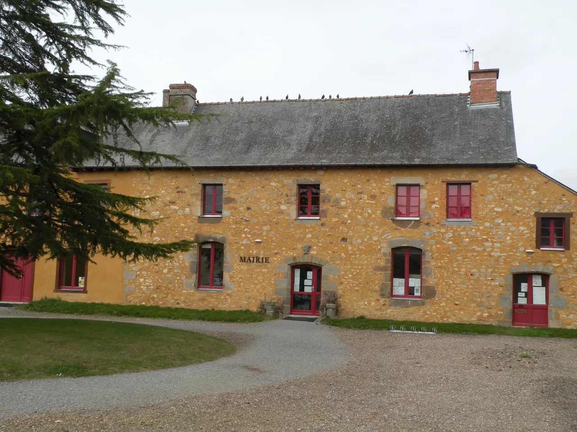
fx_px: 700
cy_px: 216
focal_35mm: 42
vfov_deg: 34.3
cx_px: 288
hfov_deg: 44.8
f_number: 5.6
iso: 64
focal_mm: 7.4
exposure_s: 1/224
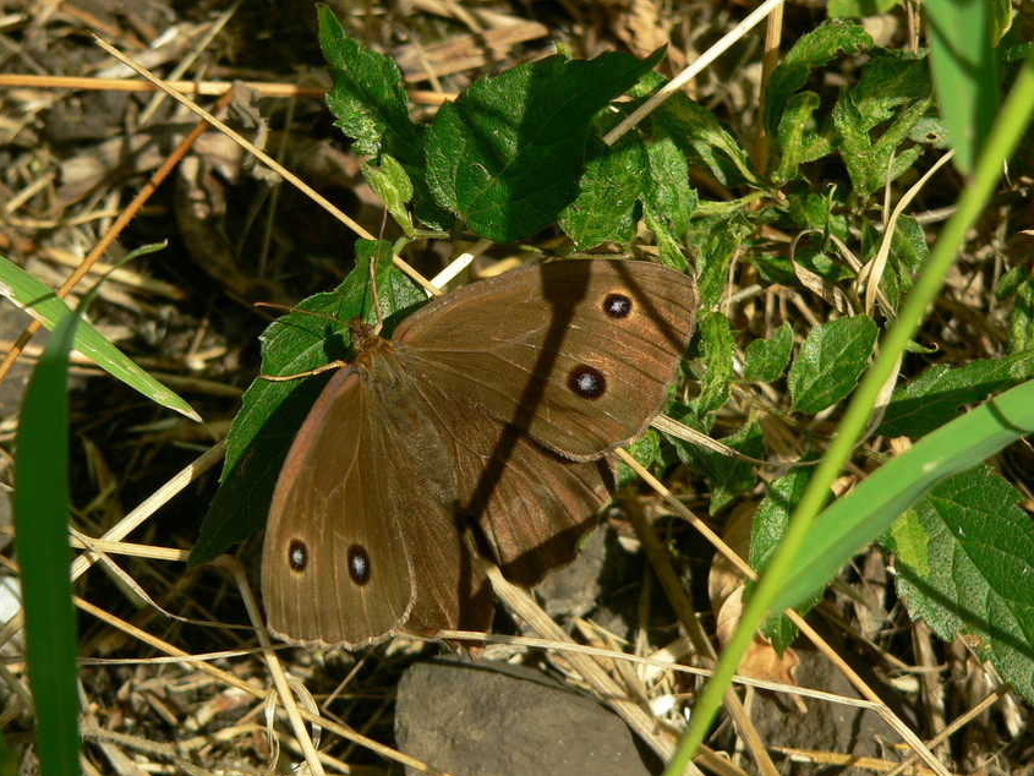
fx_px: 3137
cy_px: 390
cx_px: 518
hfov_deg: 18.7
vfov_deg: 14.1
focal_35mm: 105
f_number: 4
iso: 80
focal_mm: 17.3
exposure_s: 1/500
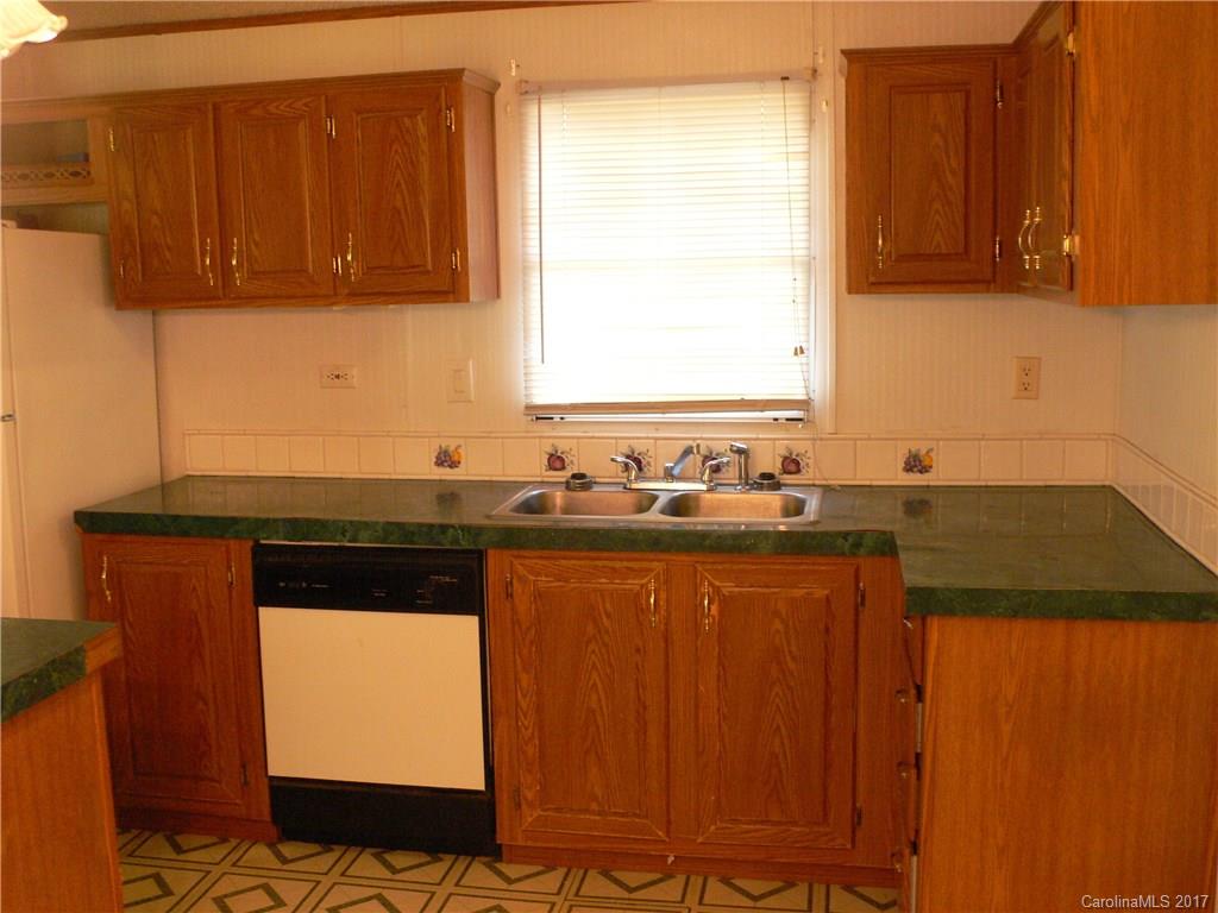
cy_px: 456
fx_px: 1196
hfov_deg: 54.0
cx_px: 609
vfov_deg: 41.8
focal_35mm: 34
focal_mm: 6.3
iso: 200
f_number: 2.8
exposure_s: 1/15
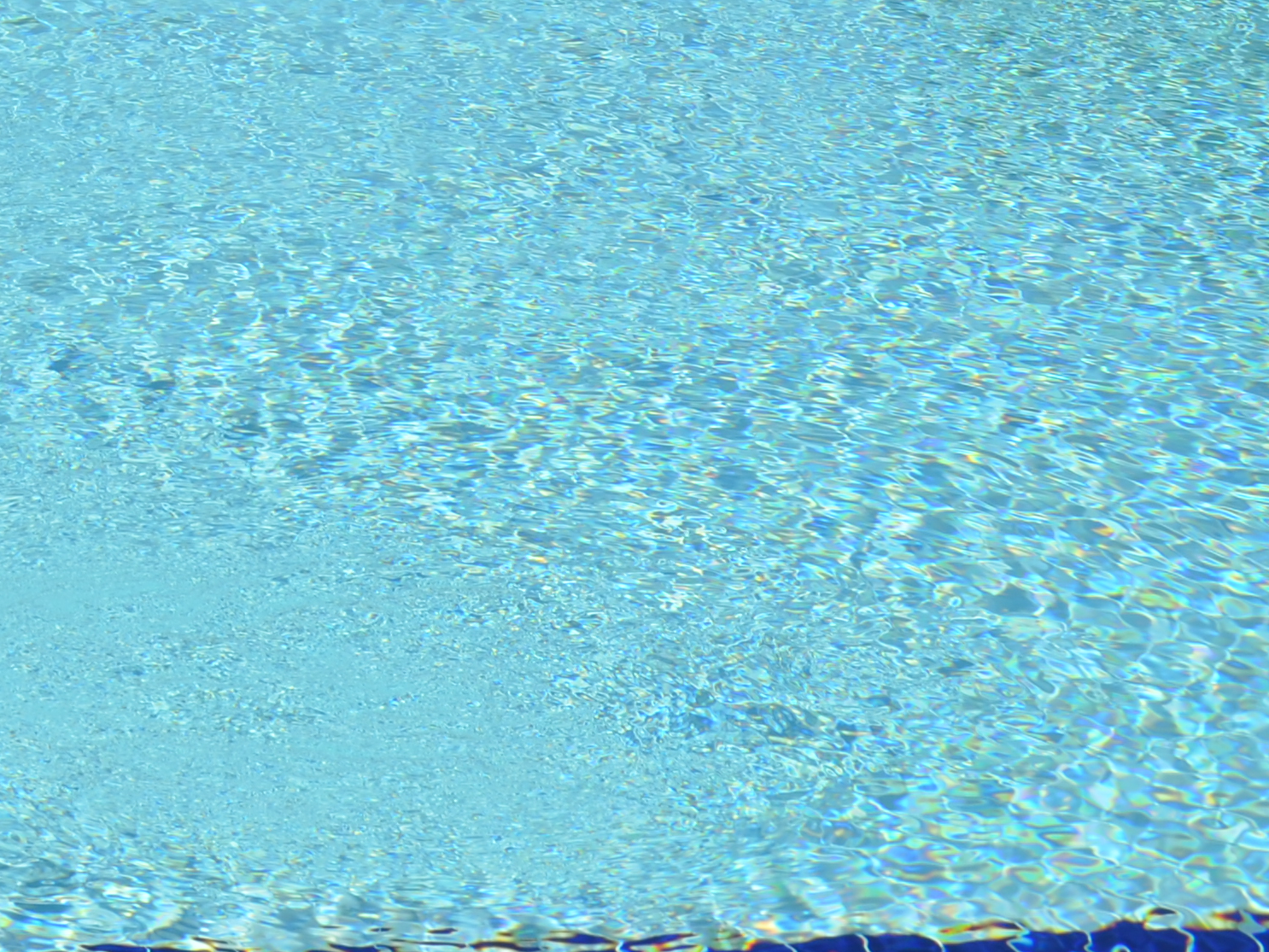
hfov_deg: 17.8
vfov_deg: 13.7
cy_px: -210
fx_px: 3850
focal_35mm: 105
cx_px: -277
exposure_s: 1/320
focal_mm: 22
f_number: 9
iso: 100
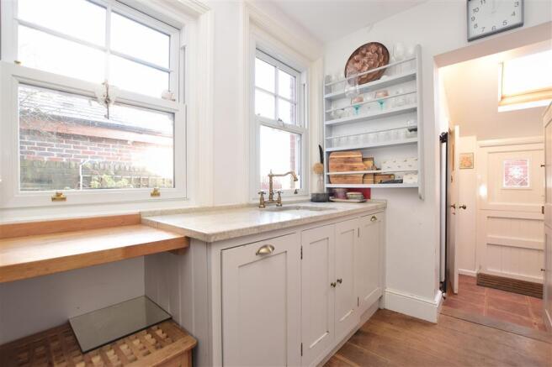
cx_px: 276
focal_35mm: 15
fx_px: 230
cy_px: 184
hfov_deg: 100.4
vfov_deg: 77.3
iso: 400
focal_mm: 10
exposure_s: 1/30
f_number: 7.1
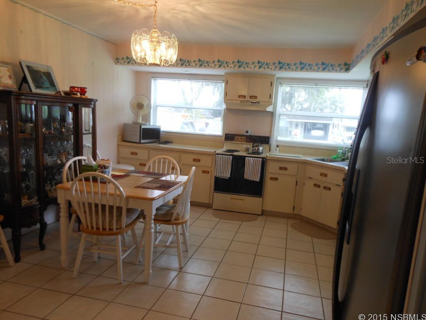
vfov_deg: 54.9
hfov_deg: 69.4
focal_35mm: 25
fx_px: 308
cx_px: 213
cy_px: 160
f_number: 3.2
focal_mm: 4.5
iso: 200
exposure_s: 1/30
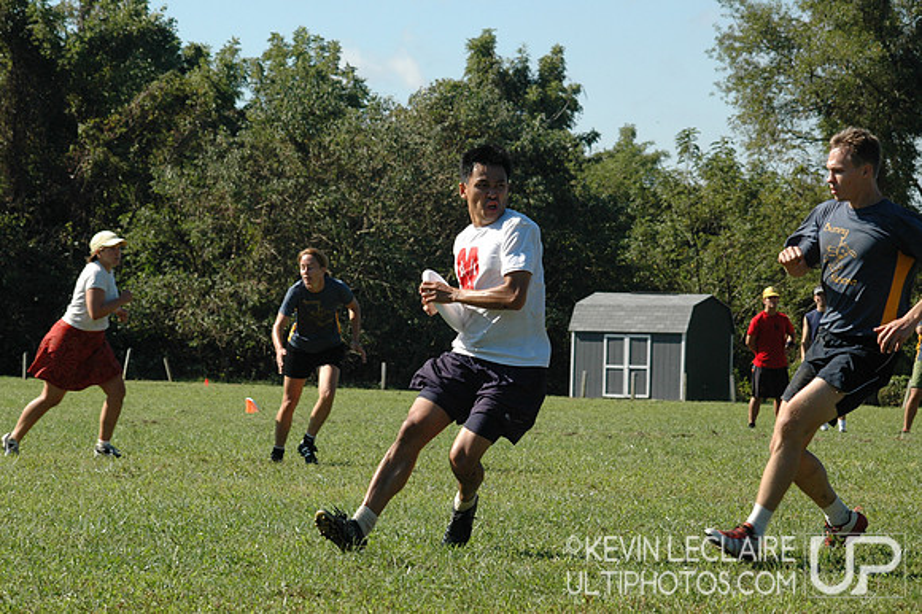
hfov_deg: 14.4
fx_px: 3647
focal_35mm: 142
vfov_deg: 9.6
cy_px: 307
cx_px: 461
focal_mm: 95
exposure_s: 1/400
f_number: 11
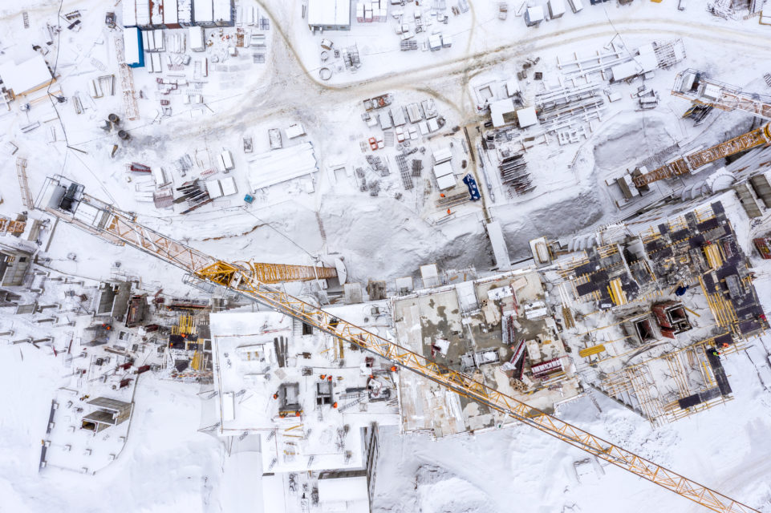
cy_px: 256
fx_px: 599
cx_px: 386
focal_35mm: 28
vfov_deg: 46.4
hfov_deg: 65.5
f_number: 7.1
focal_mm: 10.3
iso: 100
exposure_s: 1/60
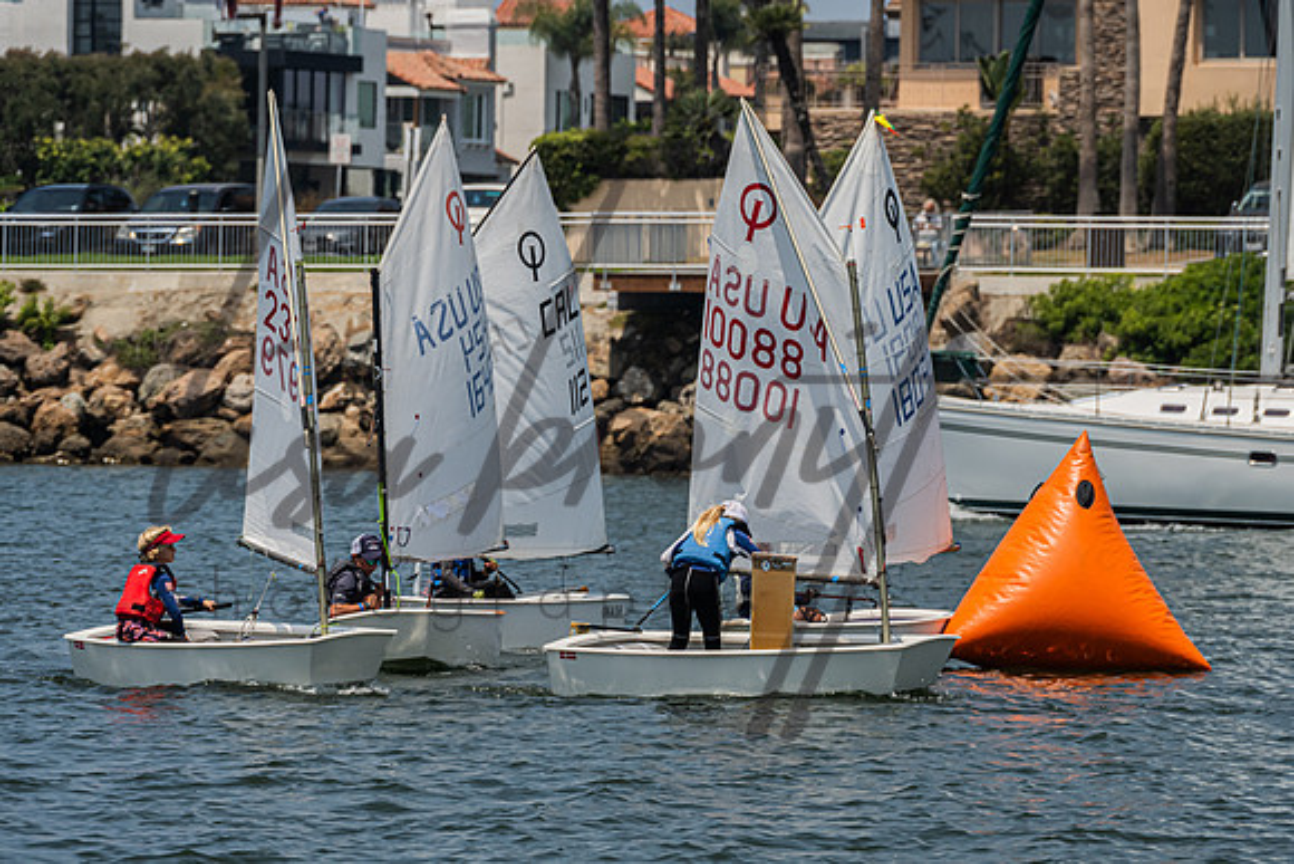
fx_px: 10269
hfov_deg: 7.2
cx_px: 650
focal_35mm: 286
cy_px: 431
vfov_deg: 4.8
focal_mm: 210
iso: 320
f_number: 8
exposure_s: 1/1600
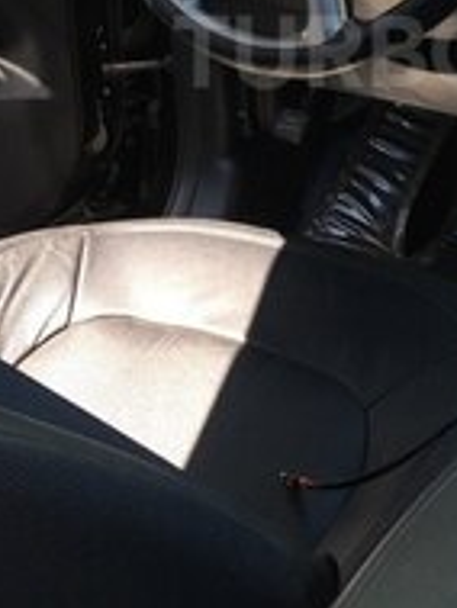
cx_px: 422
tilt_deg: -25.1
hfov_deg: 19.0
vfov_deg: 24.8
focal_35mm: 76
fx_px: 1336
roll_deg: +1.4
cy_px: 51
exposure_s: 1/145
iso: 25
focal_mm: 4.15
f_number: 2.2
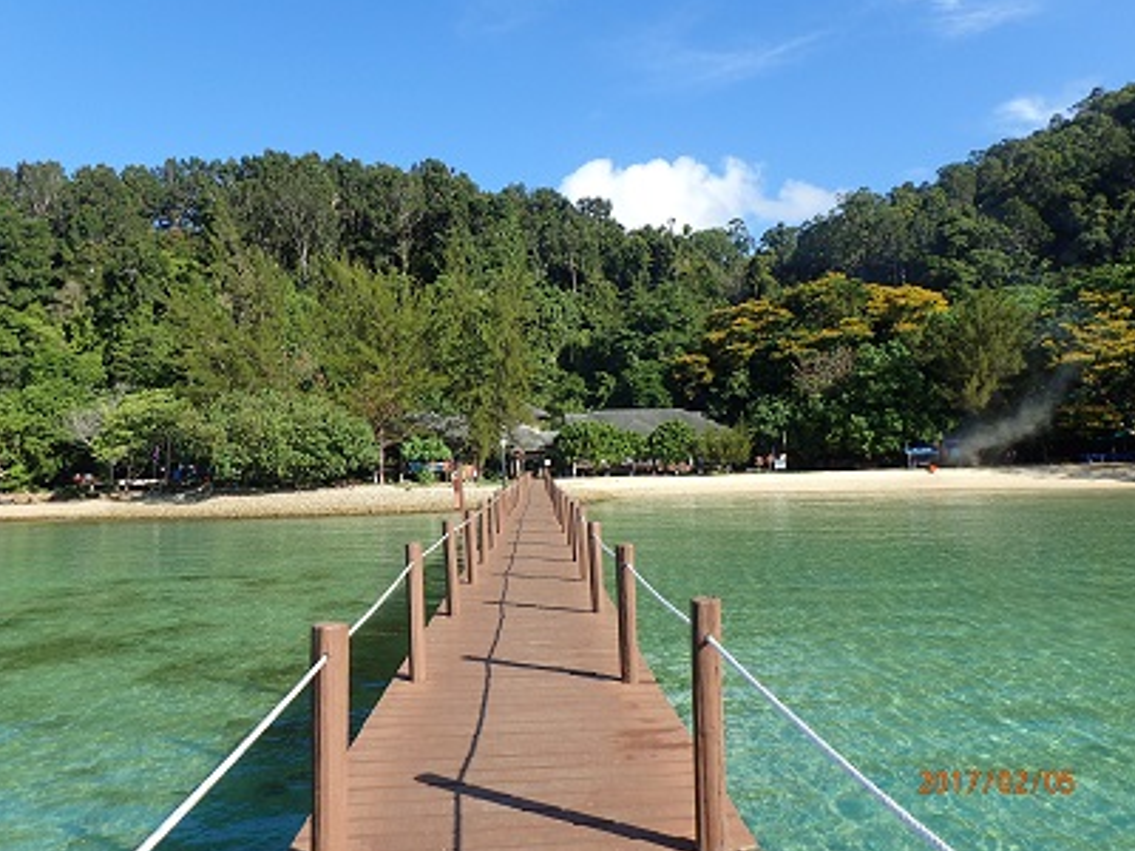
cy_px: 431
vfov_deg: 53.1
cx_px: 556
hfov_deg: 67.3
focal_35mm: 26
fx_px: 852
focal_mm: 4.5
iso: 100
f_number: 8
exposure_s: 1/125
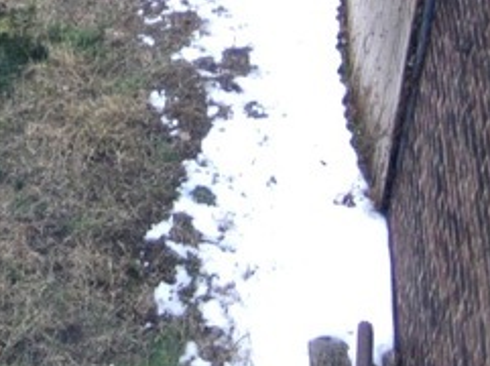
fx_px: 1371
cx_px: -86
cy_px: -47
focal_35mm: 97
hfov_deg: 19.2
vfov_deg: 14.8
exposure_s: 1/123
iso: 154
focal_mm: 7.5
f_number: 2.8
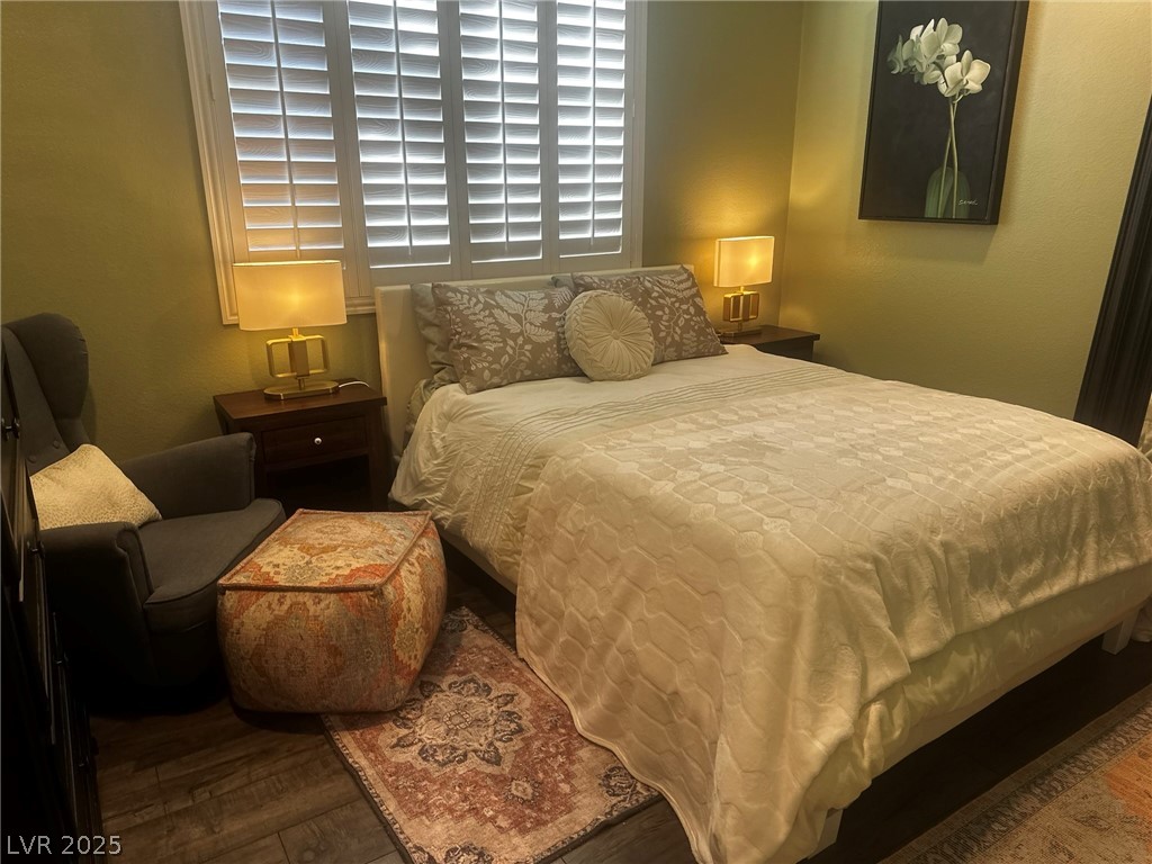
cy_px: 432
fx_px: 799
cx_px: 576
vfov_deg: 56.8
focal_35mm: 24
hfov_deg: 71.6
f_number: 1.78
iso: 200
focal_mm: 6.86
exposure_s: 1/120
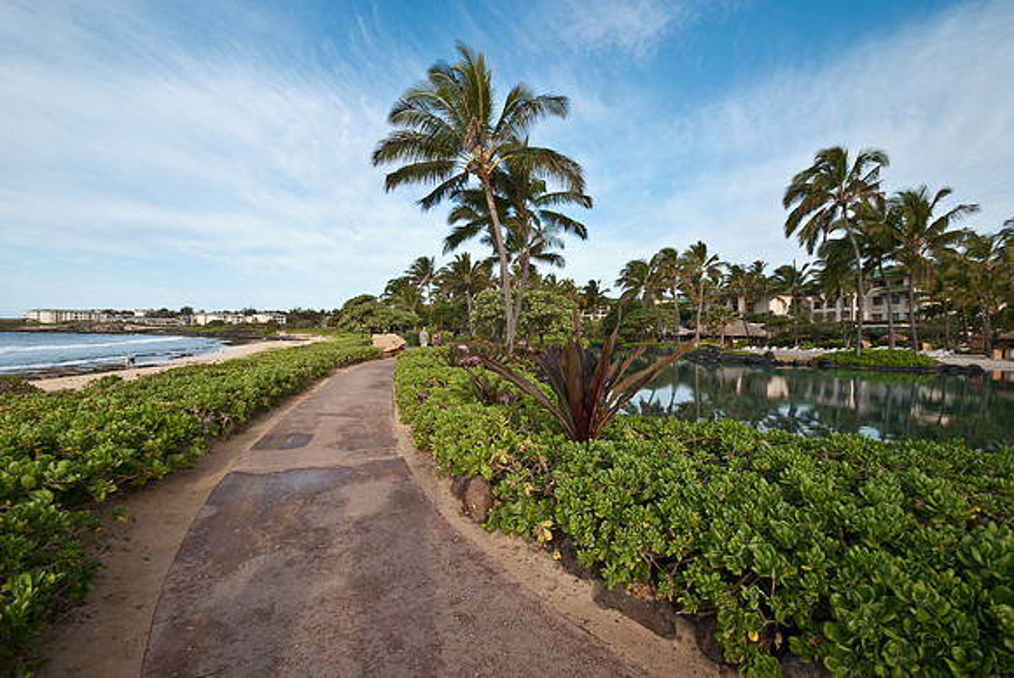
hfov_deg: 100.3
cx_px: 507
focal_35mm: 15
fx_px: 423
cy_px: 339
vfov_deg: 77.5
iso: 200
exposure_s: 1/25
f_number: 18
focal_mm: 10
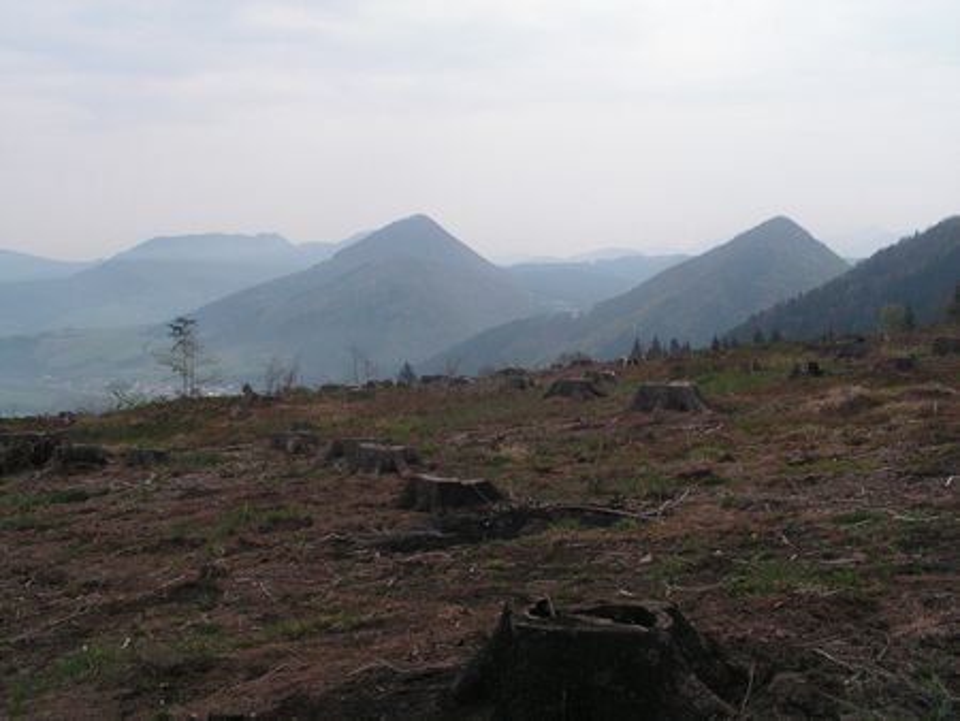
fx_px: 1332
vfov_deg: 30.3
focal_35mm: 48
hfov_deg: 39.6
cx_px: 480
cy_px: 360
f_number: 4.8
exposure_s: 1/800
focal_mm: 8.1
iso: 100
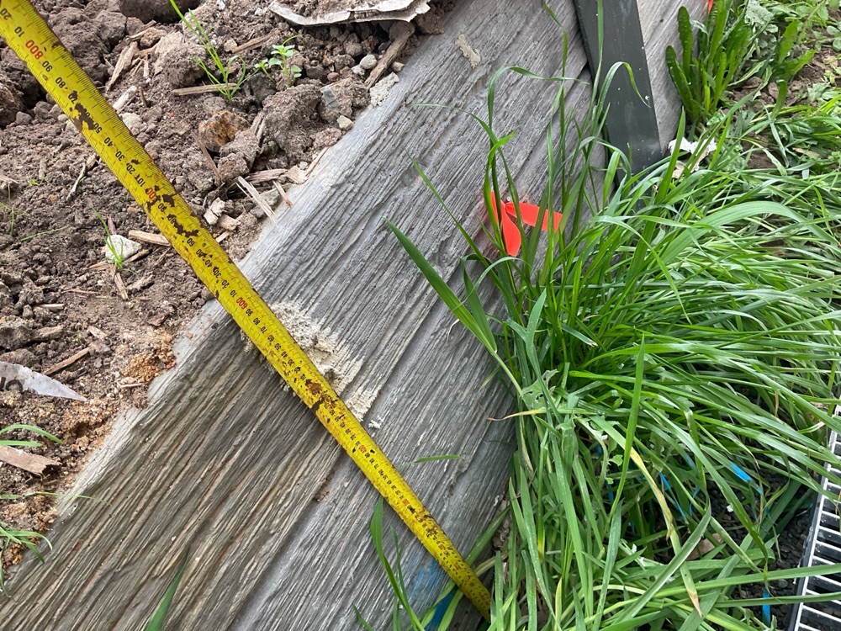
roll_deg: +30.7
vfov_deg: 48.2
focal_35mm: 29
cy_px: 316
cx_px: 420
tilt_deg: -43.0
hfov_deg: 61.7
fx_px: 705
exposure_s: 1/100
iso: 64
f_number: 1.8
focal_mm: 3
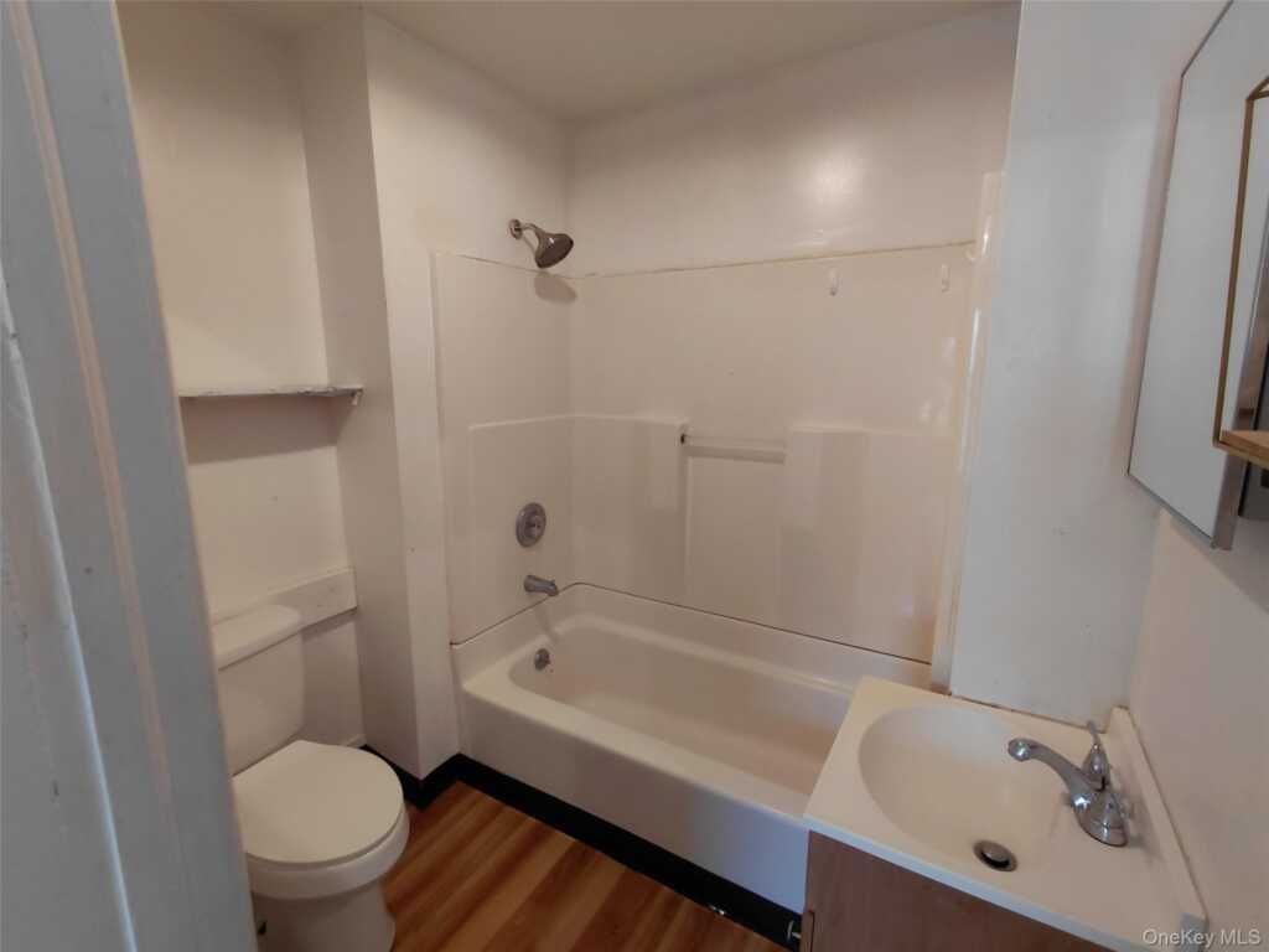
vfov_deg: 78.1
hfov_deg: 94.5
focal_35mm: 16
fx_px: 587
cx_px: 634
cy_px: 476
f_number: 2.2
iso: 125
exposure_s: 1/60
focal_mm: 1.64
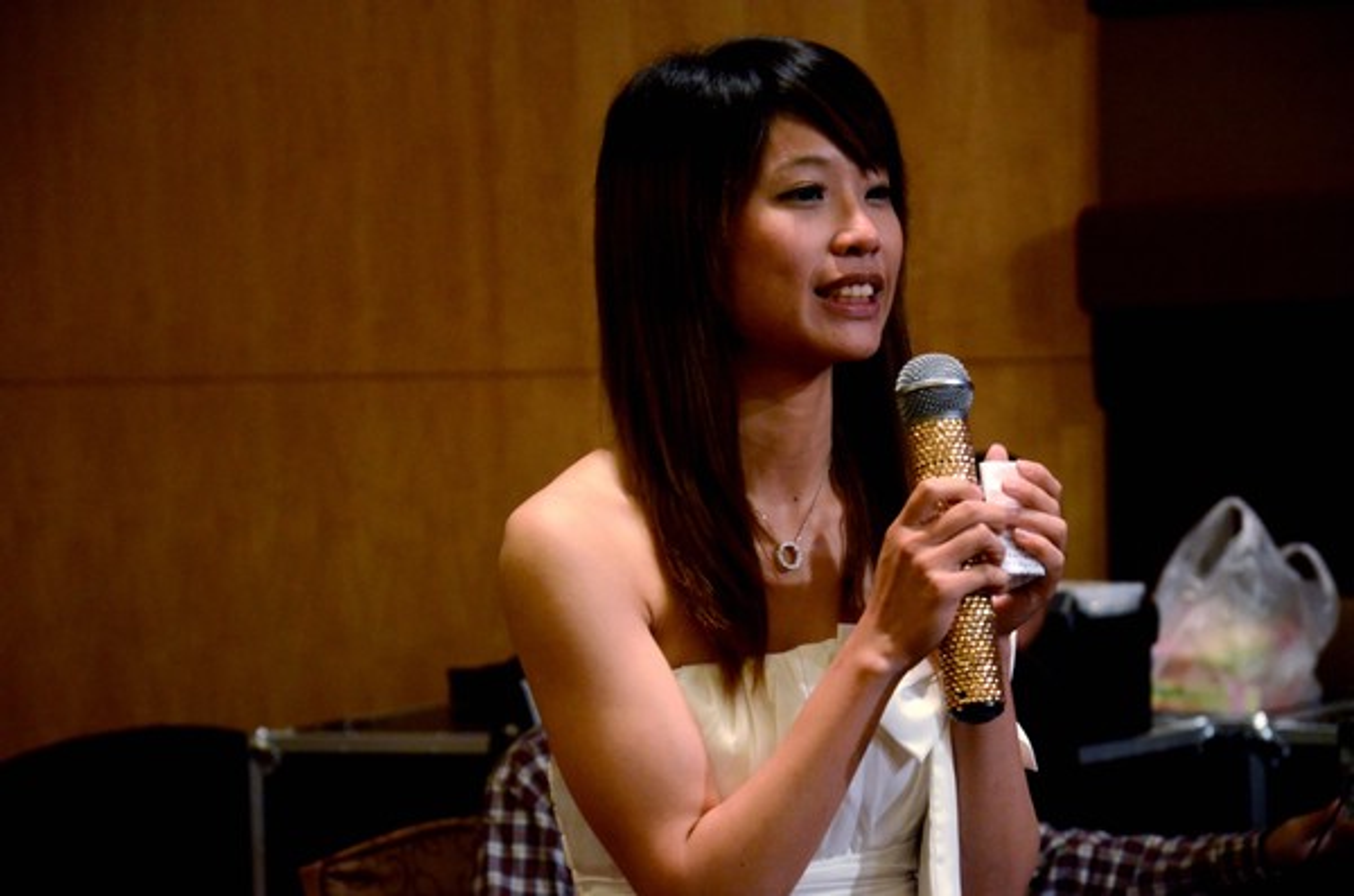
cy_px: 448
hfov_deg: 13.1
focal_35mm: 158
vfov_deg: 8.7
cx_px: 677
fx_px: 5910
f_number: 5.6
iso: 3200
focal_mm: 105
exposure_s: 1/100
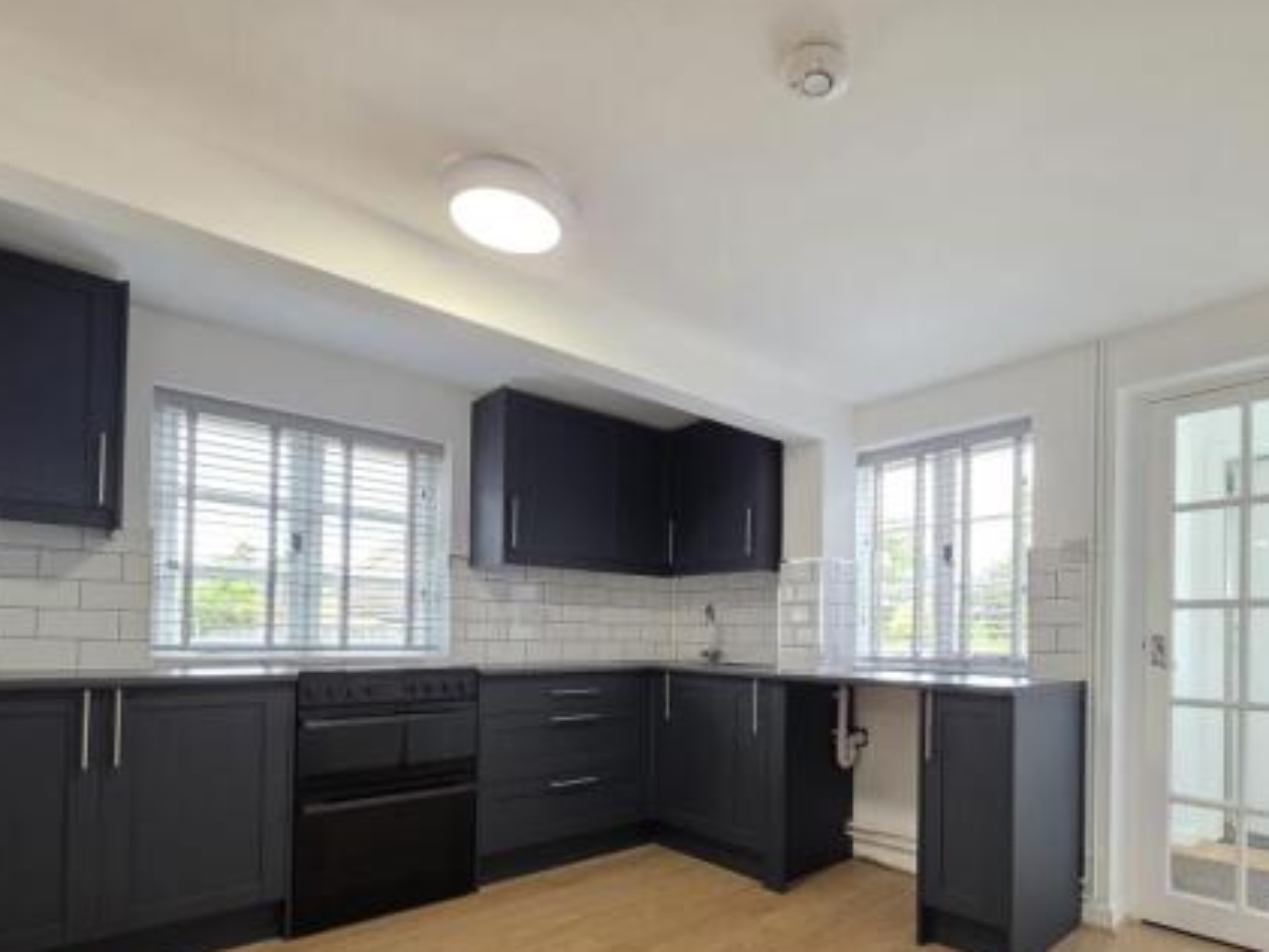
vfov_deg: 69.5
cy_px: 637
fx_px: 660
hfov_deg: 86.5
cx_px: 767
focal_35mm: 18
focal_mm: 2.2
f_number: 1.9
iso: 160
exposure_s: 1/100
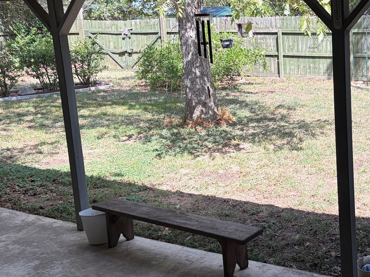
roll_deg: +2.3
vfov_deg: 29.6
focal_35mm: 49
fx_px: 524
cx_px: 339
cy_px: 119
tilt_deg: -9.3
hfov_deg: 36.3
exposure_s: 1/1032
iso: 50
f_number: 1.6
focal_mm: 5.96
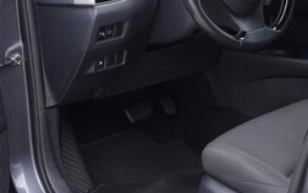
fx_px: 672
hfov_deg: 25.8
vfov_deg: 16.2
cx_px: 141
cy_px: 38
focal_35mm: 80
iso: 160
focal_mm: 24
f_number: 2.8
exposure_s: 1/40
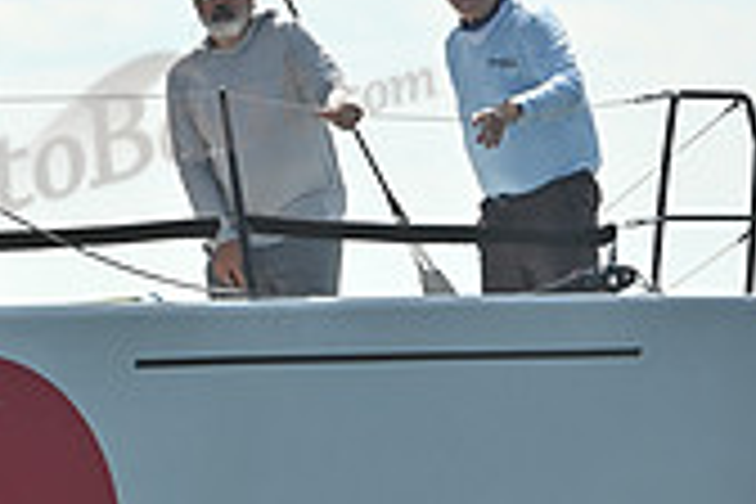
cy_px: 443
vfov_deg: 2.3
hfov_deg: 3.4
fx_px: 12662
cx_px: -428
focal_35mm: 603
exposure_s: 1/1000
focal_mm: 175
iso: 250
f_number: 9
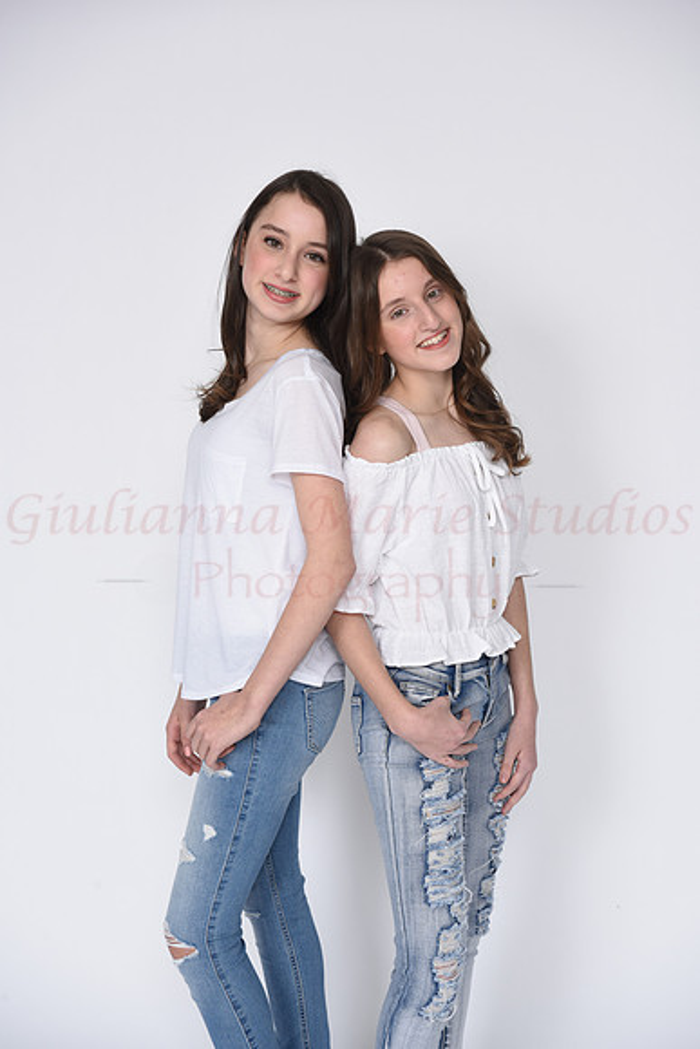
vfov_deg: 41.1
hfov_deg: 28.1
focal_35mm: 48
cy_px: 524
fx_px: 1399
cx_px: 350
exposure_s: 1/100
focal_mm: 48
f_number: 8
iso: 160
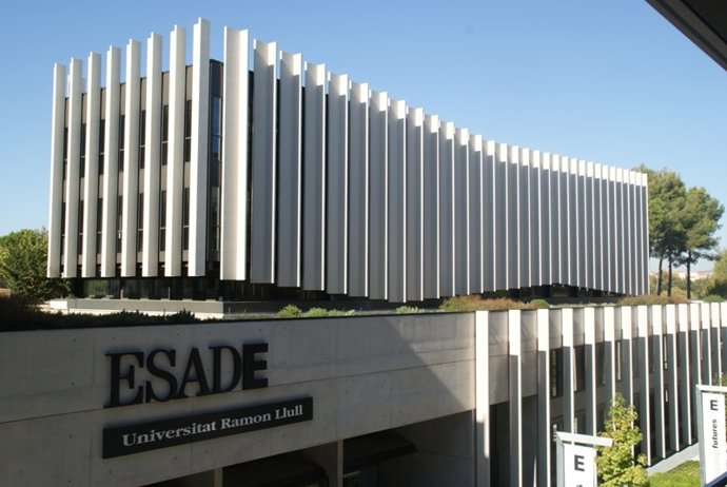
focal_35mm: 36
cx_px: 364
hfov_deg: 53.1
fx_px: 728
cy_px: 244
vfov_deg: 37.0
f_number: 10
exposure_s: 1/100
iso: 100
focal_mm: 24
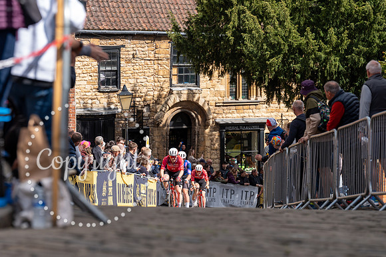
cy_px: 128
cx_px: 193
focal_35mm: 162
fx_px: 1737
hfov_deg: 12.7
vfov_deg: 8.5
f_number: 5
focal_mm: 162
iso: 250
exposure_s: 1/1000
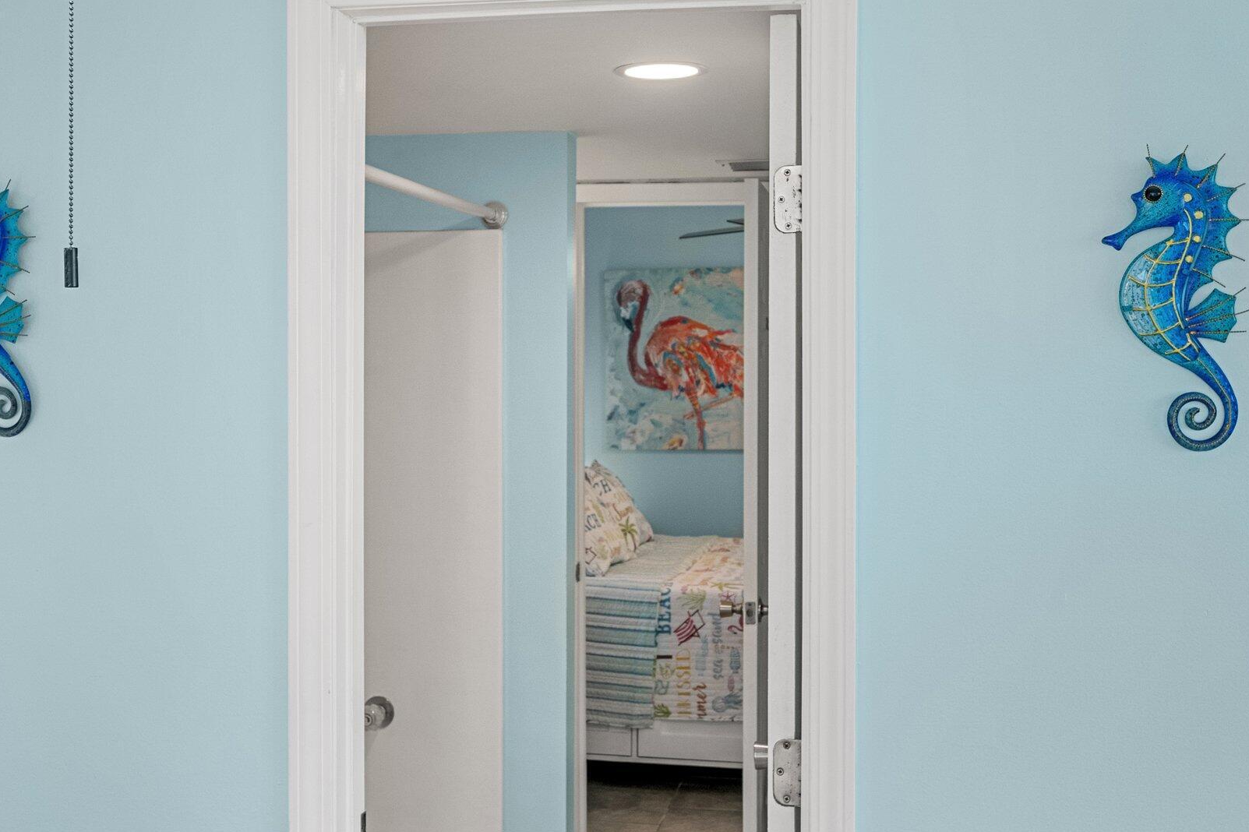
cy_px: 381
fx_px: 1596
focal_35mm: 46
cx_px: 591
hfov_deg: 42.7
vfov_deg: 29.2
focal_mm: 24
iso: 640
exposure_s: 1/6
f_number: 8
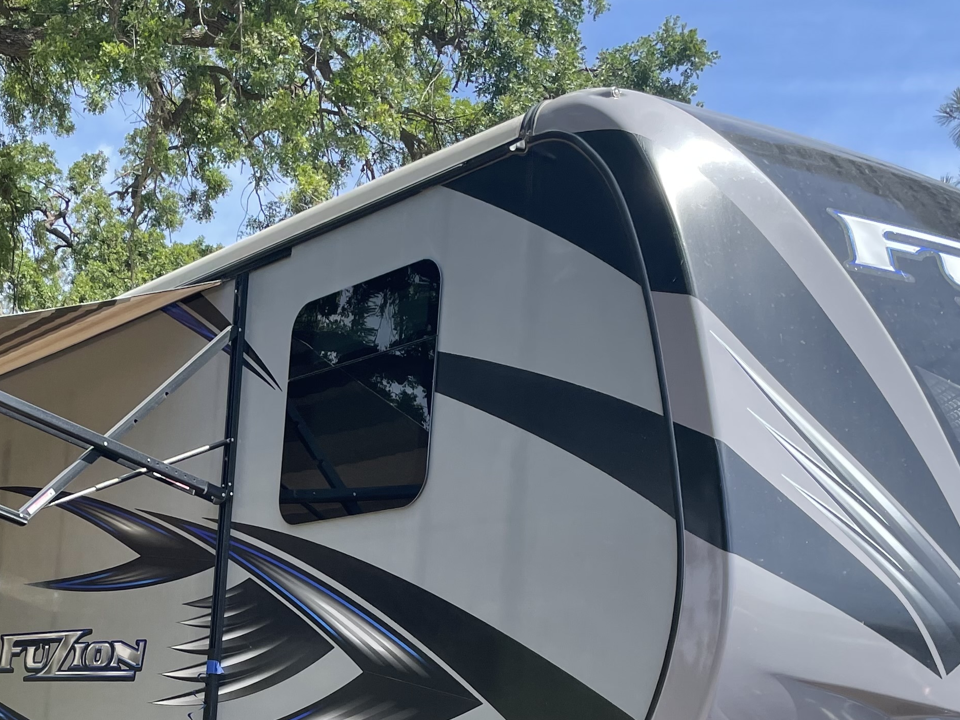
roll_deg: -2.5
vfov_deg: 25.4
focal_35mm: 56
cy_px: 637
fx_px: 1553
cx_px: 191
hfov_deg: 33.4
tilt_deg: +2.9
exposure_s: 1/868
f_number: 1.6
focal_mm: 4.2
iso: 32
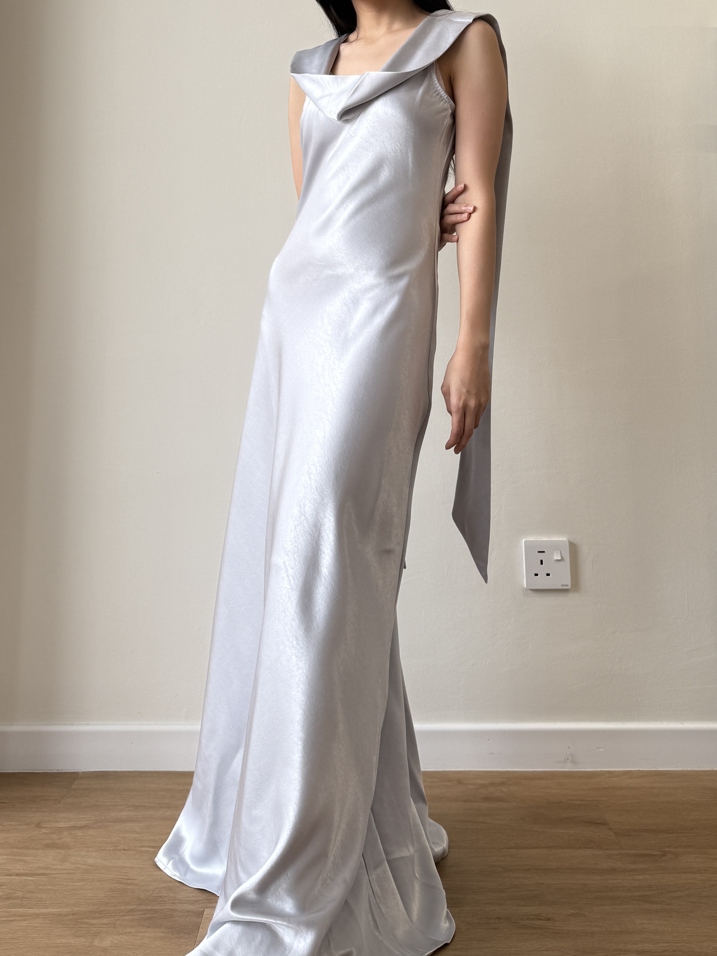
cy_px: 478
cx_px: 358
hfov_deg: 56.8
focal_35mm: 24
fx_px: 663
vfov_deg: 71.6
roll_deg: -3.0
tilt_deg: +8.2
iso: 64
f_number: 1.78
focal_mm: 6.76
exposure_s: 1/207
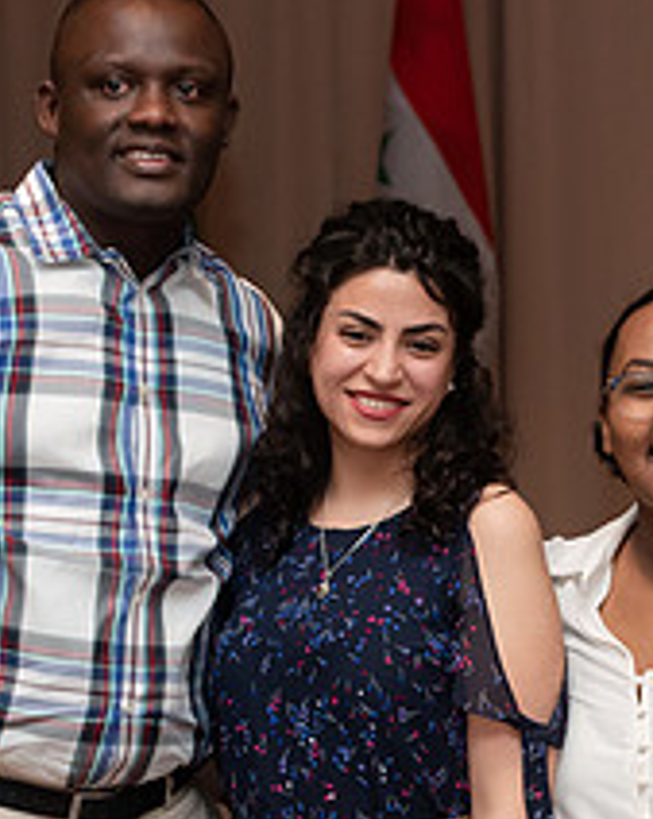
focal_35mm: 180
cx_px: 607
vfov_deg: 10.7
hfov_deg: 8.5
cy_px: 581
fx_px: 4358
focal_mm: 70
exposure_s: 1/200
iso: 1600
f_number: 6.3
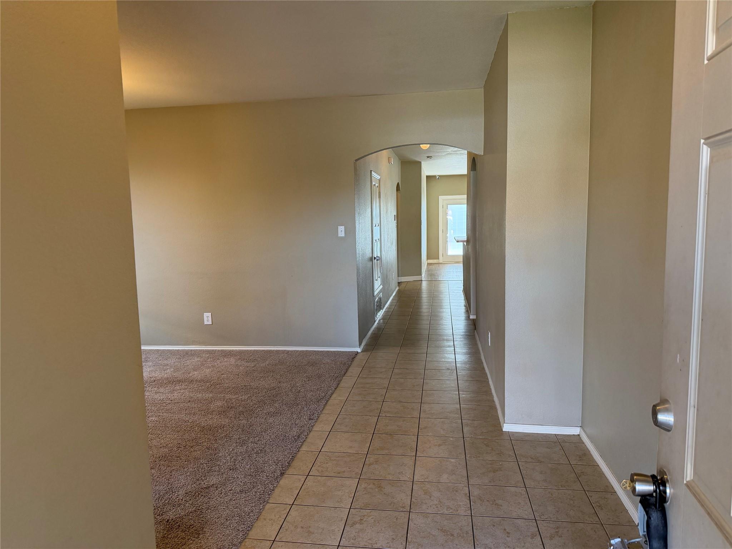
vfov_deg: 56.8
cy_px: 274
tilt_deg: -6.5
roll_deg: +1.6
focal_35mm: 24
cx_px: 366
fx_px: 508
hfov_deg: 71.6
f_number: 1.78
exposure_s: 1/120
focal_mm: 6.76
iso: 250
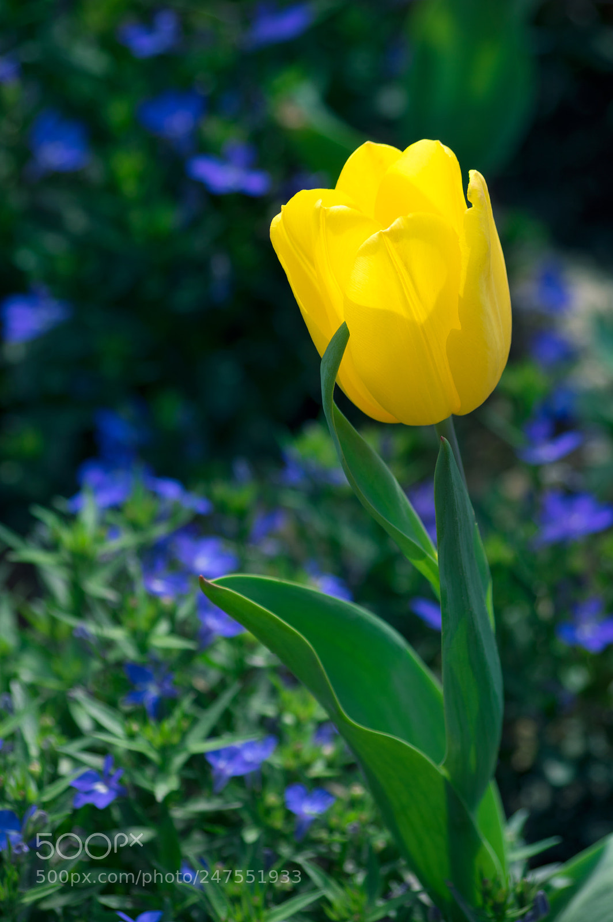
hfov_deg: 6.1
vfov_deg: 9.2
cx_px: 306
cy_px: 461
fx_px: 5756
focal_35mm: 225
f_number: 7.1
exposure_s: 1/320
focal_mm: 150
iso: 100
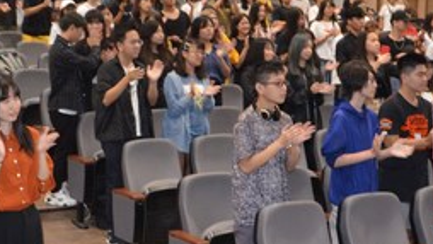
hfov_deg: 29.7
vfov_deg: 17.0
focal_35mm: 71
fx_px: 815
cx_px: 264
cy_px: 154
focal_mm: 18
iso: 1800
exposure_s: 1/60
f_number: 3.5
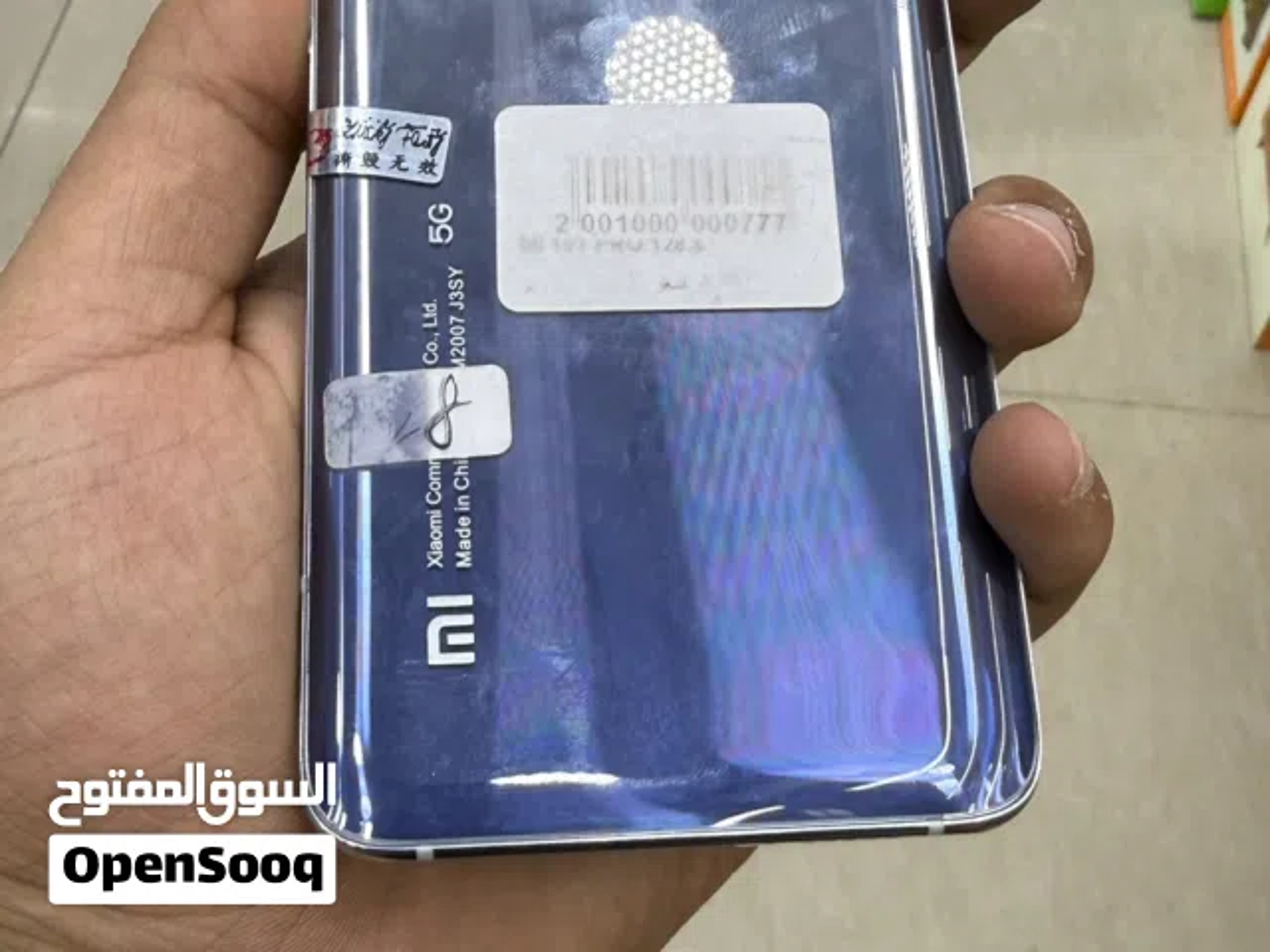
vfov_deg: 56.8
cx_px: 635
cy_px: 476
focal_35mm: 24
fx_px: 881
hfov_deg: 71.6
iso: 80
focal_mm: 2.22
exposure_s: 1/100
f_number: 2.2
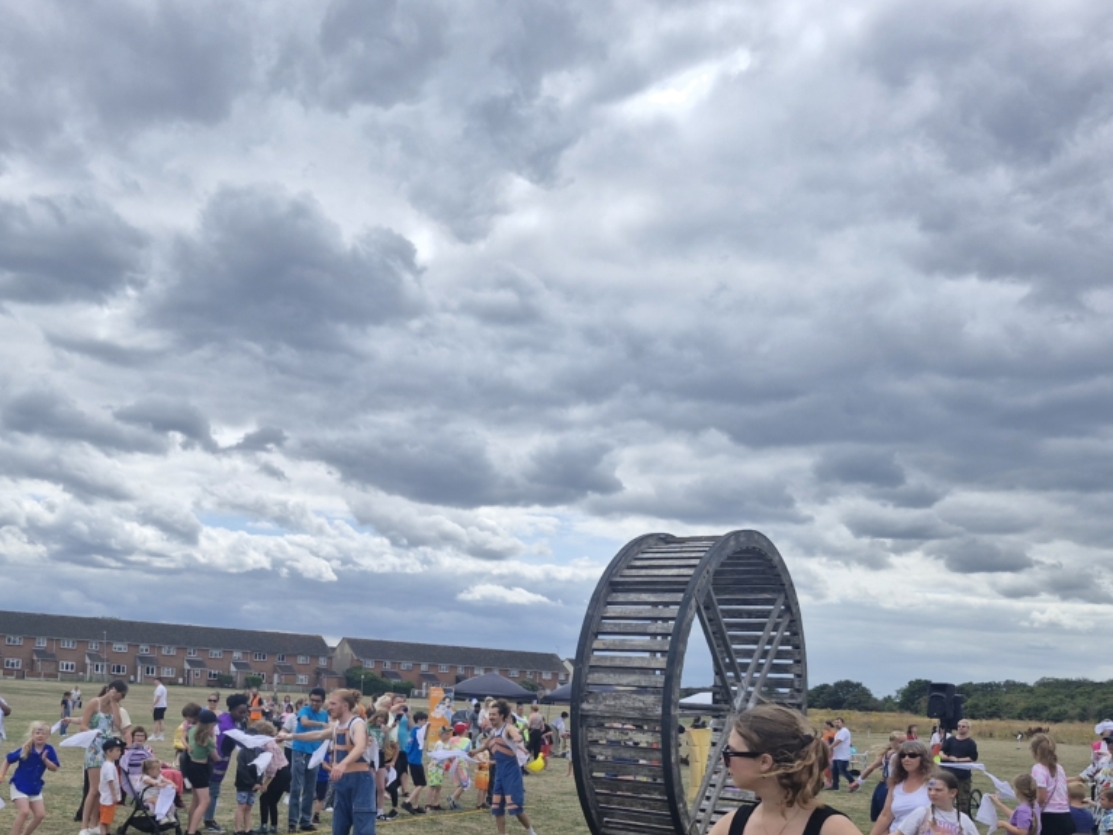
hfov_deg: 50.8
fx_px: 1157
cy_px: 651
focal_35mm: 36
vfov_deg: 38.4
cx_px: 414
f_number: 1.8
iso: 50
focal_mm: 5.54
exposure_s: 1/2656
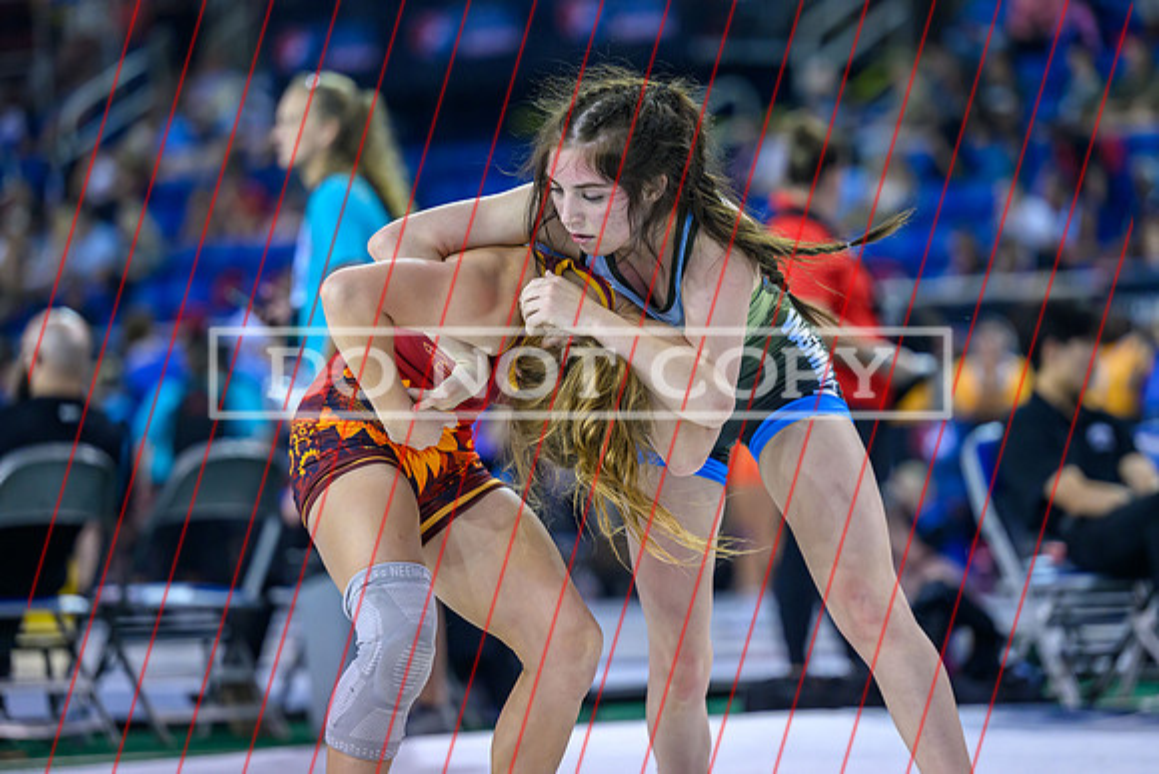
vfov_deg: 7.1
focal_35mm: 193
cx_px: 579
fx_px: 6201
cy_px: 334
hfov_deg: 10.7
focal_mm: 160
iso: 2000
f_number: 2.8
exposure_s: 1/800
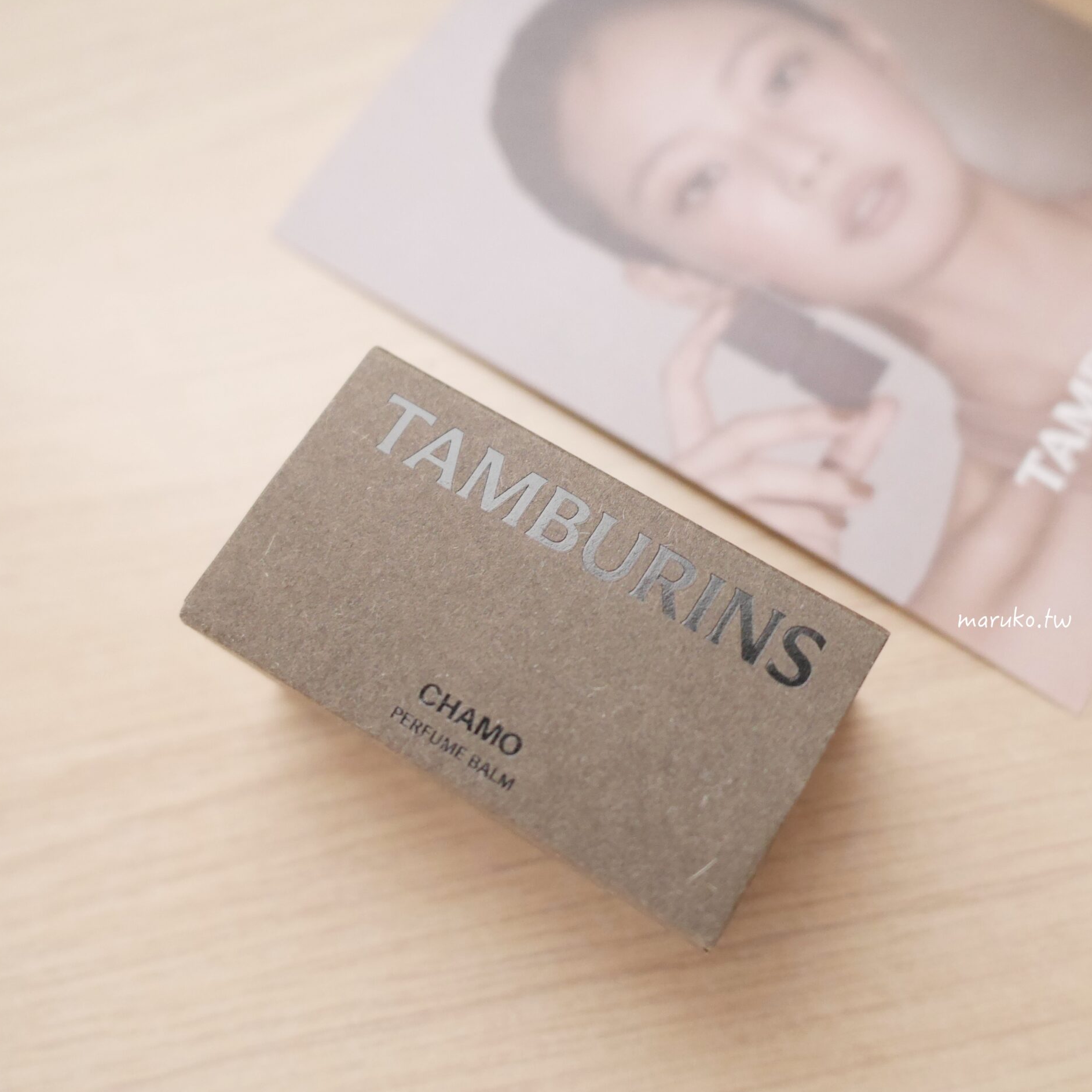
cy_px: 541
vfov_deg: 46.0
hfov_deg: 45.8
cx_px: 659
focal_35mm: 36
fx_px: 1285
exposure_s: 1/60
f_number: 2.2
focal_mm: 15
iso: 2000
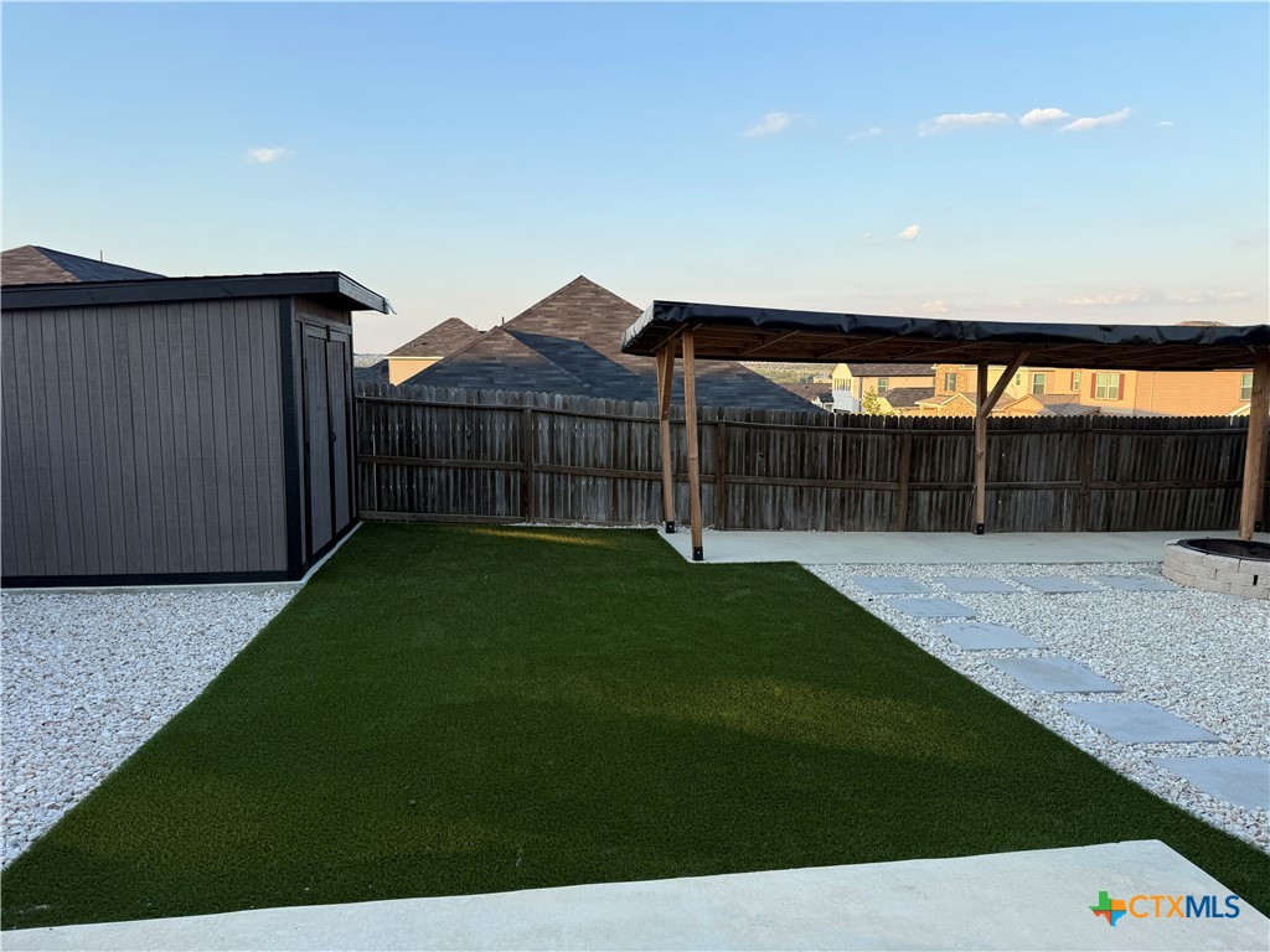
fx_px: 881
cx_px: 635
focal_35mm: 24
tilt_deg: -6.9
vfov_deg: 56.8
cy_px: 476
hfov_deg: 71.6
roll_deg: +0.5
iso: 80
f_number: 1.78
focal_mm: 6.76
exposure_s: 1/1046
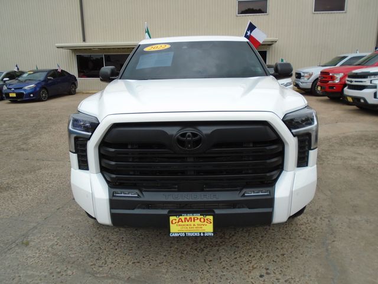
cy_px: 142
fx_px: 284
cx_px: 189
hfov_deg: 67.3
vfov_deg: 53.1
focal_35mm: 26
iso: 100
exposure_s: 1/1000
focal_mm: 4.6
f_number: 3.2
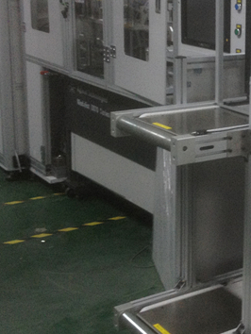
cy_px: 113
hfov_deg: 17.9
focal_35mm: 79
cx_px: 284
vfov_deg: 24.6
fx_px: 763
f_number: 2.4
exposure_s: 1/20
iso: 125
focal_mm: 4.28
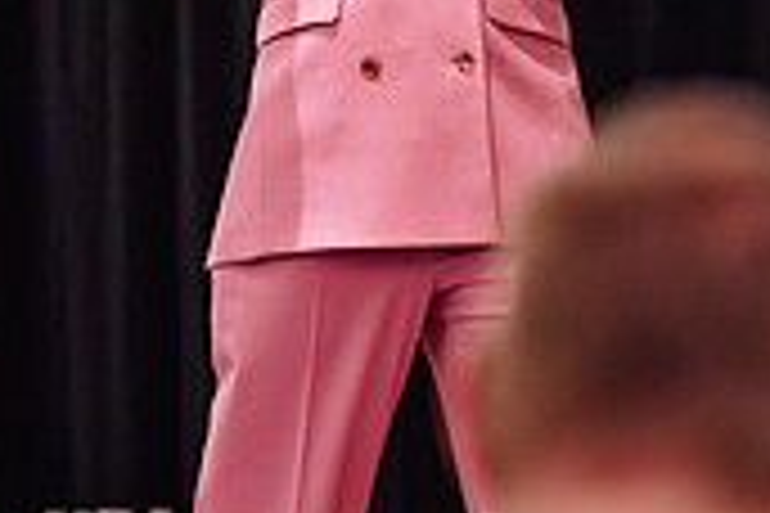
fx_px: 7400
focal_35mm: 346
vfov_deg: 4.0
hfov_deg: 5.9
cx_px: -59
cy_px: 146
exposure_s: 1/200
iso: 2500
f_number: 2.8
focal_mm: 102
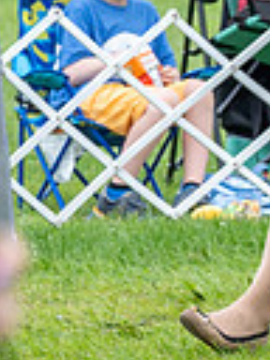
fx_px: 7727
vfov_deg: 2.7
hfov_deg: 2.0
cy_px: -3
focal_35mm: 743
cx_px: 629
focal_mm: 147
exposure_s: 1/800
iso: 400
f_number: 5
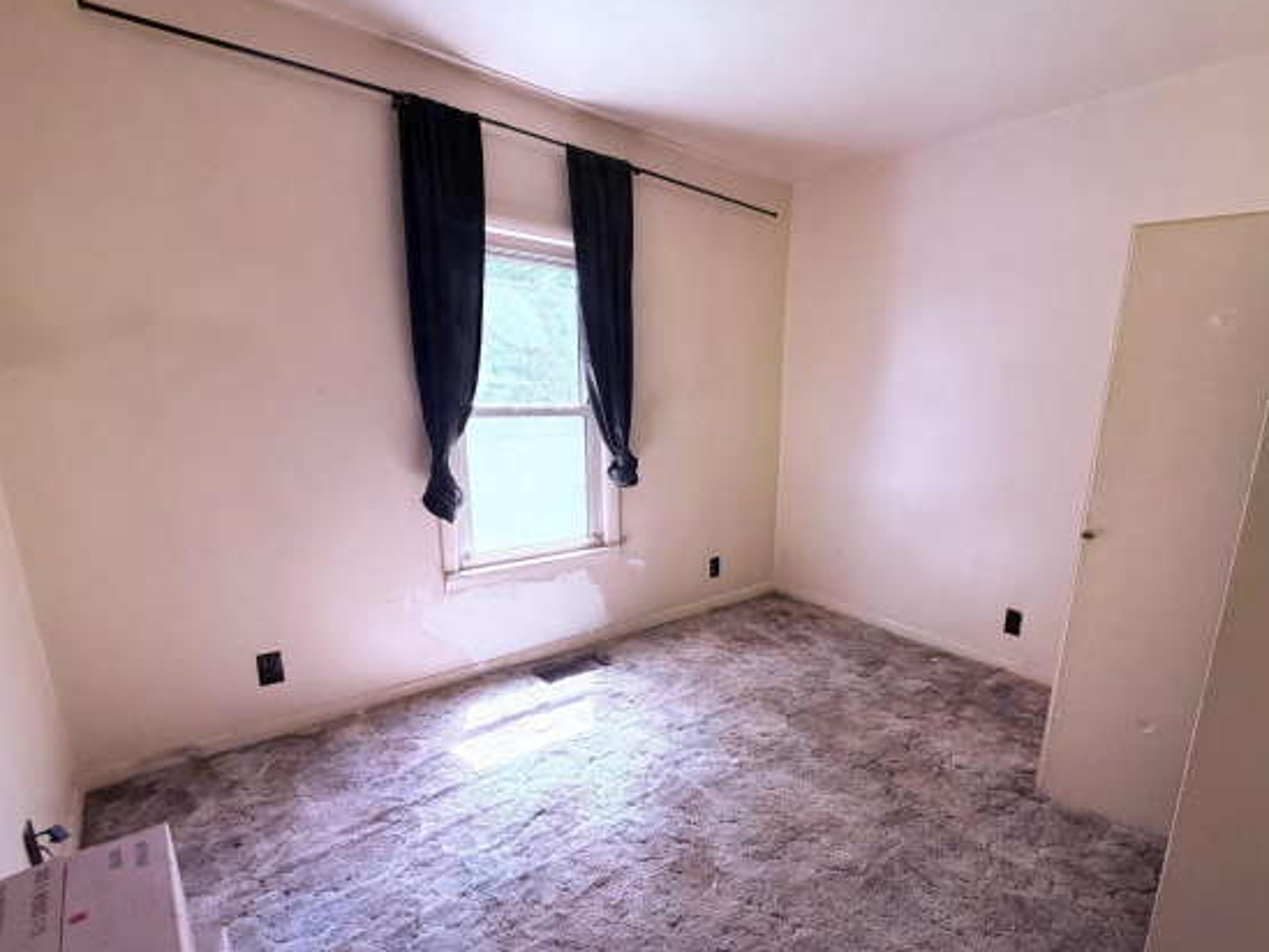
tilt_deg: -13.4
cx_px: 732
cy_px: 534
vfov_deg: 74.5
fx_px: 623
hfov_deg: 90.3
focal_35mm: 17
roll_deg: -0.3
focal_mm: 2.22
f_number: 2.2
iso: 320
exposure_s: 1/105
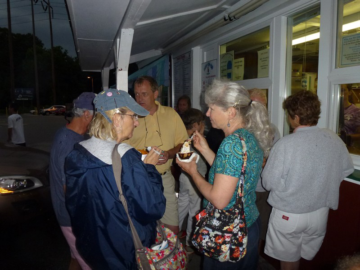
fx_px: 250
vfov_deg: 56.8
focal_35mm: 24
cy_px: 135
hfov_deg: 71.6
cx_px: 180
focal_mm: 4.3
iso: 250
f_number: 3.3
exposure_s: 1/60
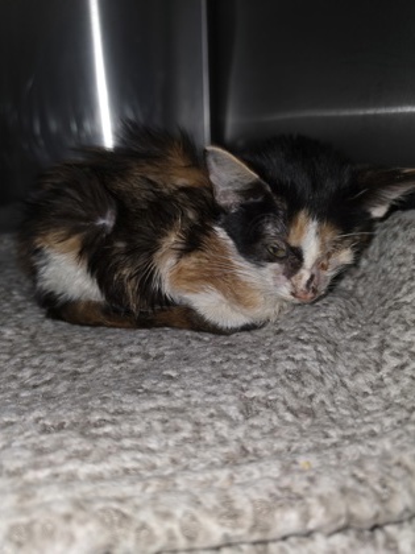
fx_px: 368
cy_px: 277
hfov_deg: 58.9
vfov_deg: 73.9
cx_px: 208
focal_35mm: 23
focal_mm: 6.5
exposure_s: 1/35.2
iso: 2000
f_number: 1.4
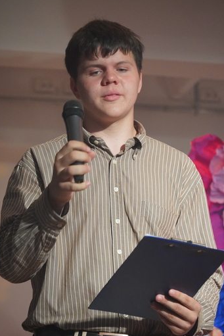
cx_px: 113
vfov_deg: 9.5
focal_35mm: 218
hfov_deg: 6.3
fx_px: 2029
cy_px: 175
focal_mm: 135
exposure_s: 1/250
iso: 4000
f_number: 5.6
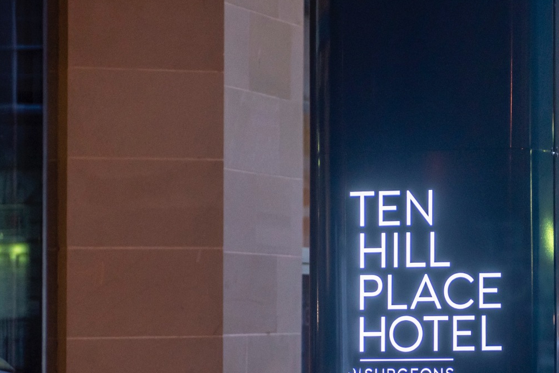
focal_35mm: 140
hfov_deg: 14.4
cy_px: 260
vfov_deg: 9.8
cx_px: 545
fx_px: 2174
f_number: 4
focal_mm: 70
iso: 800
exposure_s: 1/60
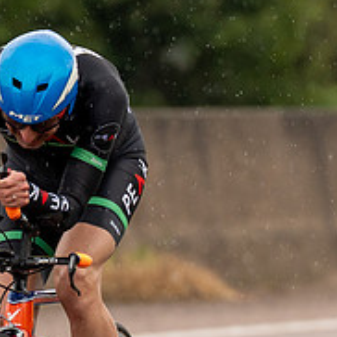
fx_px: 12072
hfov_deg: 1.6
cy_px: 221
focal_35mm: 1096
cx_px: 124
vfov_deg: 1.6
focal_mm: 200
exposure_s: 1/1000
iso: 500
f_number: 3.5
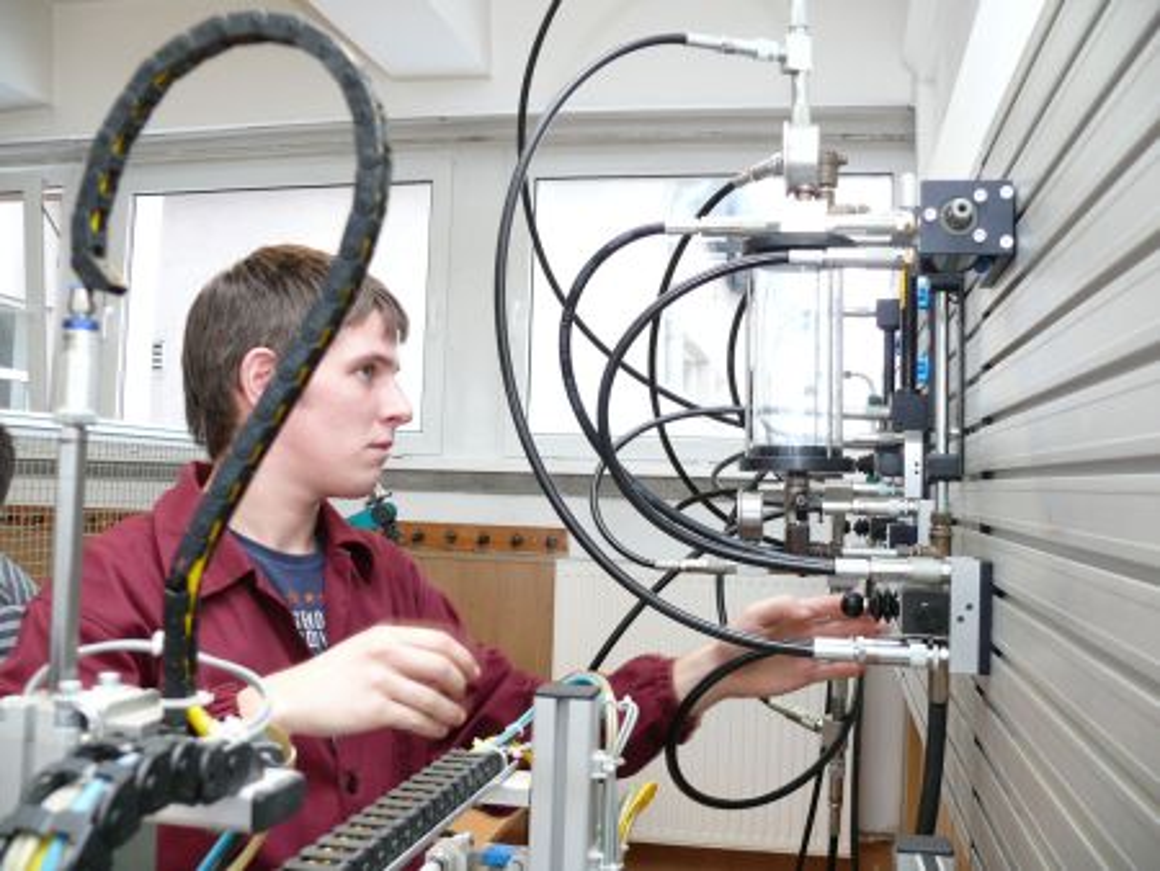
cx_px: 580
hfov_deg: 52.6
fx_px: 1173
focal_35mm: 35
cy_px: 436
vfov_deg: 40.7
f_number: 2.8
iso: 100
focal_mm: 7.4
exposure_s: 1/50
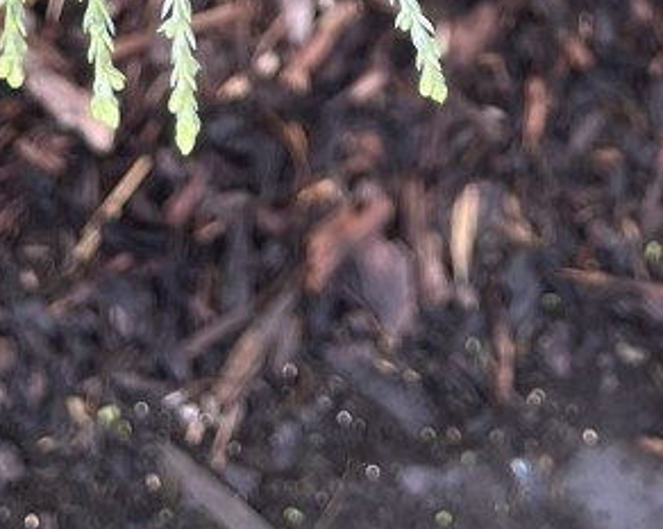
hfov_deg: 20.4
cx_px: 366
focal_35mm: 94
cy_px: -656
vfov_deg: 13.1
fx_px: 1843
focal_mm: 5.1
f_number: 1.6
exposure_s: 1/121
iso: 50
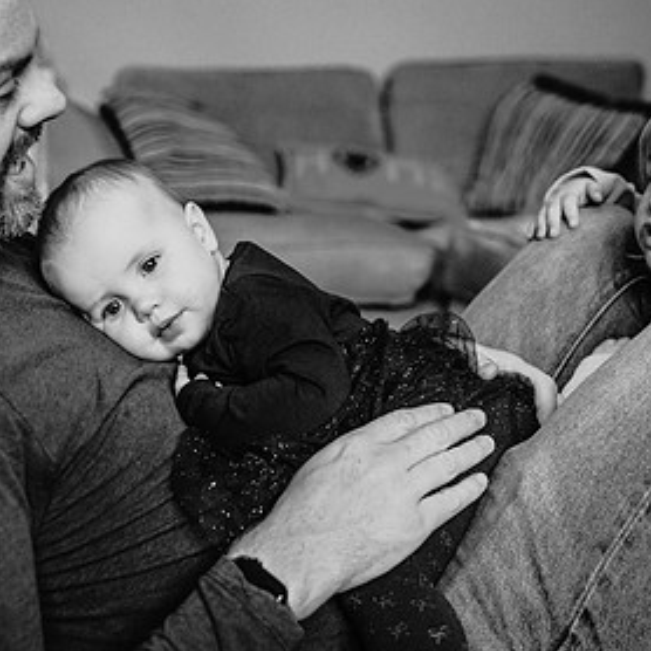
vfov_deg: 27.7
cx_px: 241
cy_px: 262
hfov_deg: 27.6
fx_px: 1319
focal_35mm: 62
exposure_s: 1/160
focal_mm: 35
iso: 640
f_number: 2.5
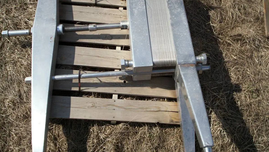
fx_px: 285
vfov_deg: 29.5
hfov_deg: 50.5
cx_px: 135
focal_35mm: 40
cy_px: 49
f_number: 4.5
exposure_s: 1/997
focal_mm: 5.9
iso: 100
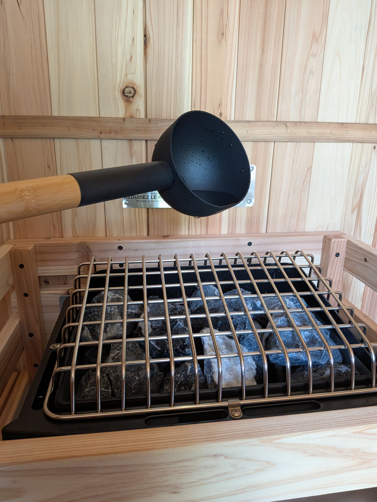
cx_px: 188
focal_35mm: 24
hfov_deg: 56.8
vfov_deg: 71.6
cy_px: 251
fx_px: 349
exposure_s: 1/143
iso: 617
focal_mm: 4.53
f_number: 1.7
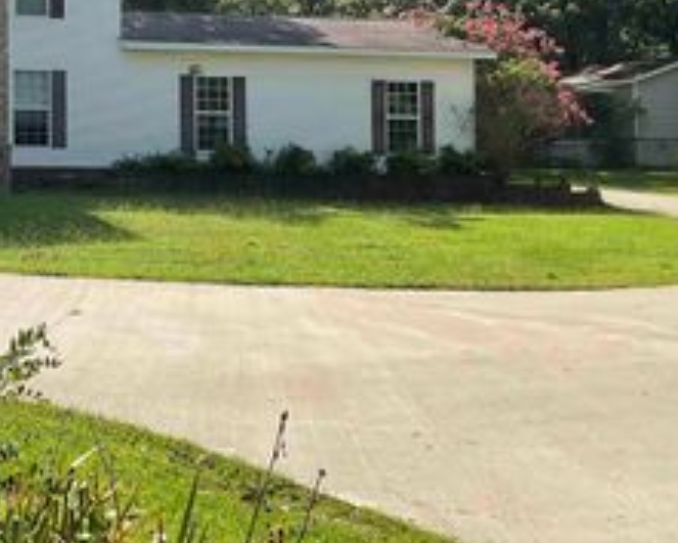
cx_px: 0
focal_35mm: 64
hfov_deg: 27.8
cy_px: 137
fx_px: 1285
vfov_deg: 23.6
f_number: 1.8
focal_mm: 3
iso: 16
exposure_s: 1/1534
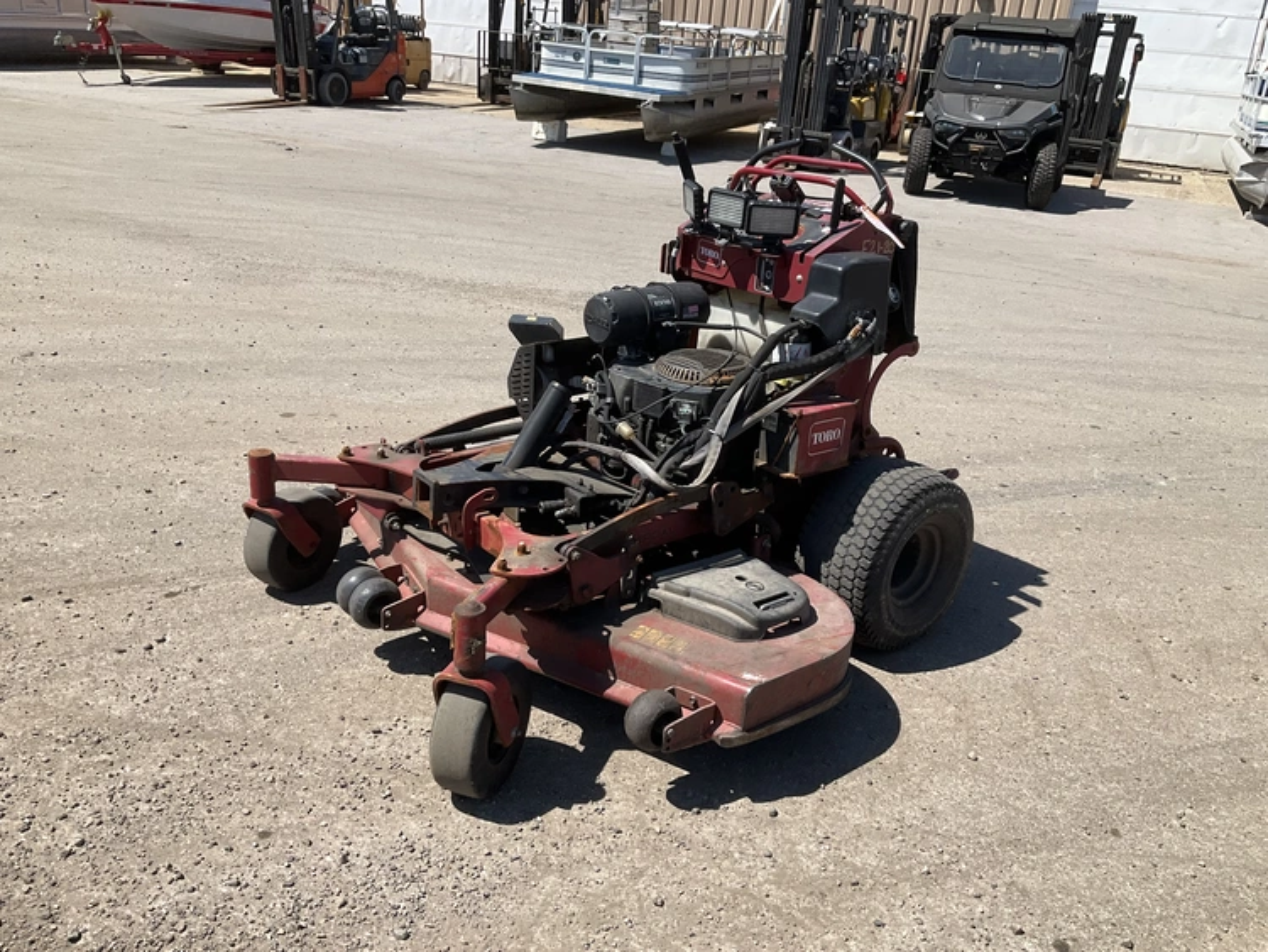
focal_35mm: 29
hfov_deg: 61.6
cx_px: 634
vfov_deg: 48.3
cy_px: 476
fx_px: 1063
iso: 25
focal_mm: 3
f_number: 1.8
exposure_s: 1/1786
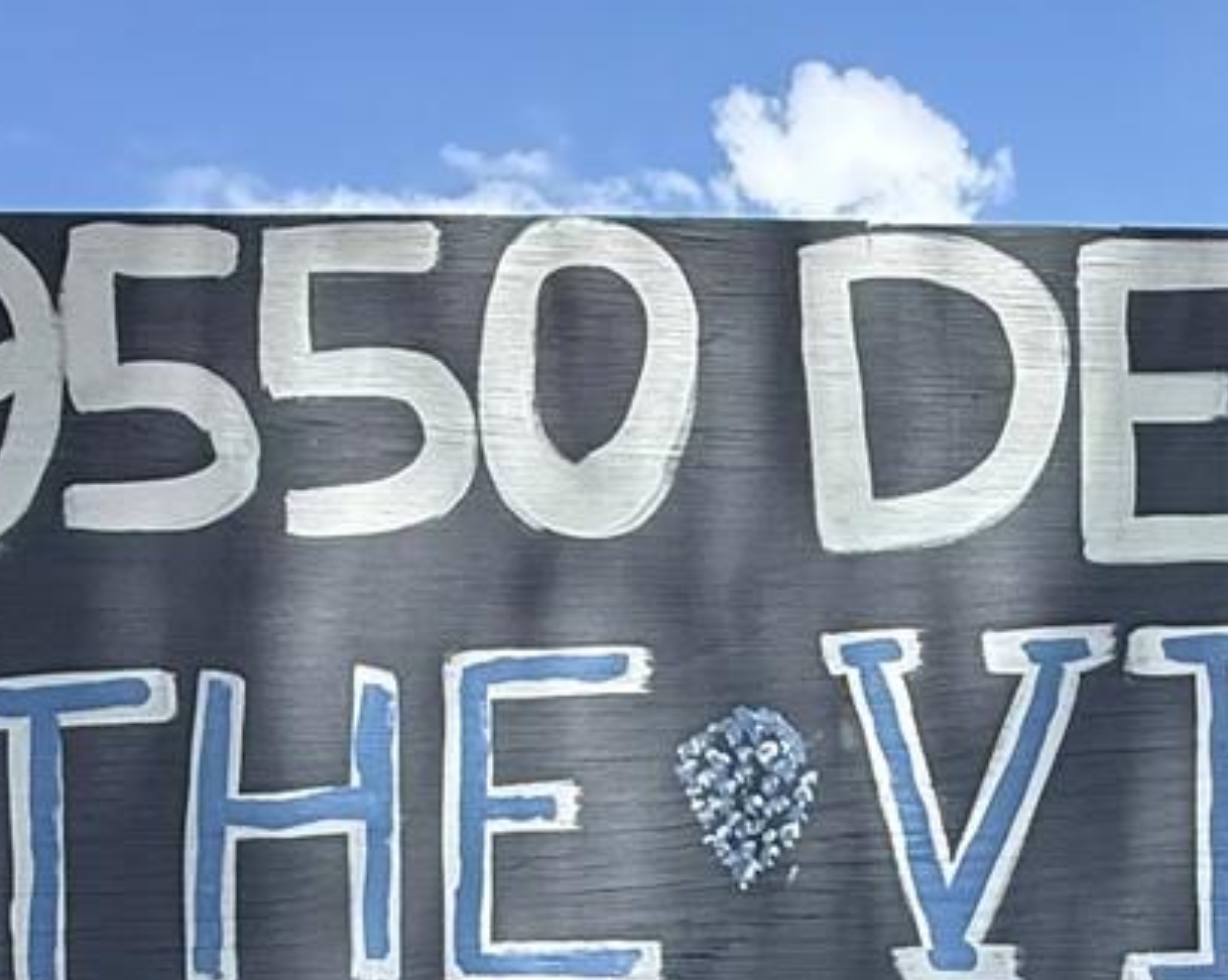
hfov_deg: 26.6
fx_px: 2505
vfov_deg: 20.6
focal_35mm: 69
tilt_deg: +8.6
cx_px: 1116
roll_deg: +1.7
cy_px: 1189
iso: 64
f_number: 2.2
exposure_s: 1/1848
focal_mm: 2.22
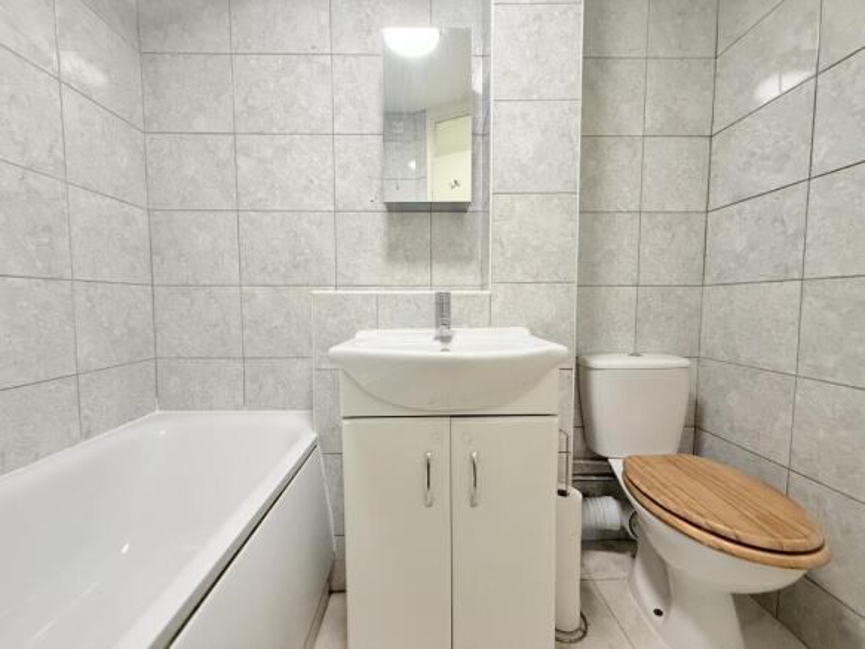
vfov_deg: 85.7
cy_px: 324
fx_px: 350
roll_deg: +0.1
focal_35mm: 14
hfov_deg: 102.1
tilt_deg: -3.2
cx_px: 432
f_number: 2.2
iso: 250
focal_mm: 2.22
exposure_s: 1/100
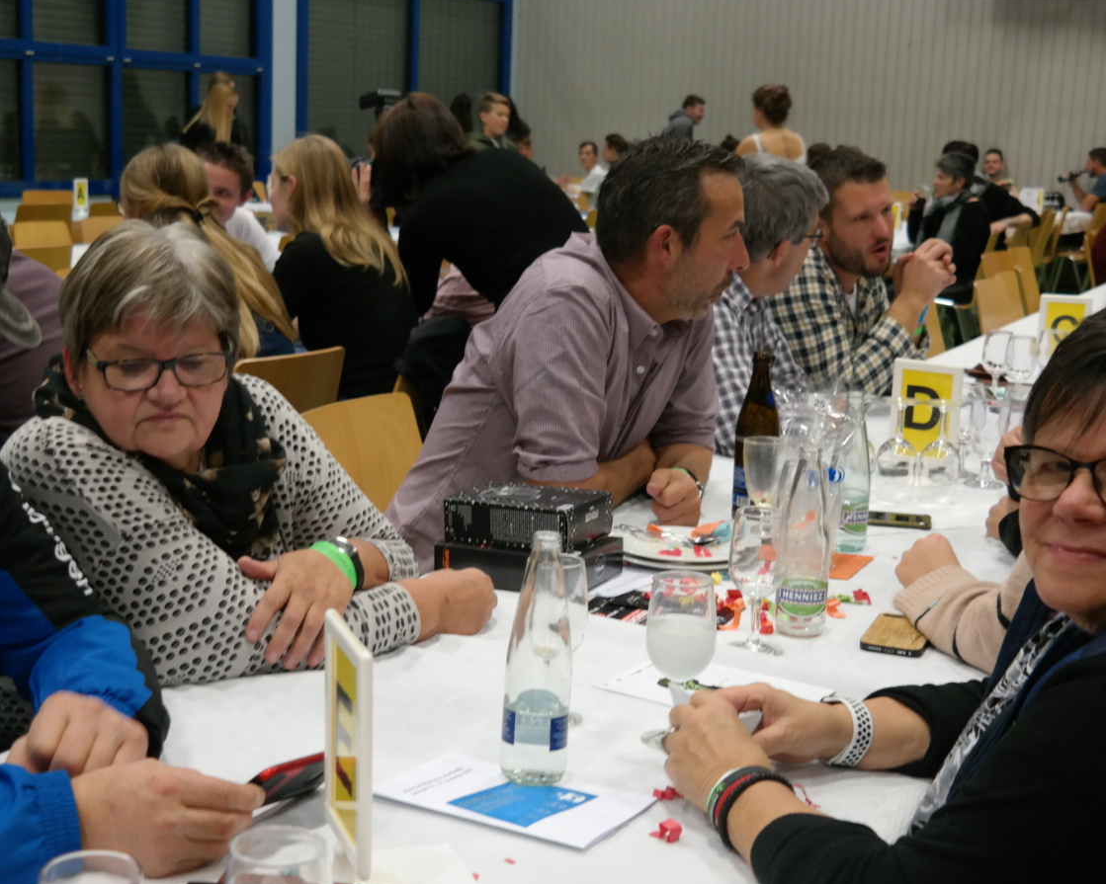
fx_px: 1669
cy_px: 483
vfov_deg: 29.7
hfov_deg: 36.6
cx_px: 473
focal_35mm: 51
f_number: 4
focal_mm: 25
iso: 800
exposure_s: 1/50
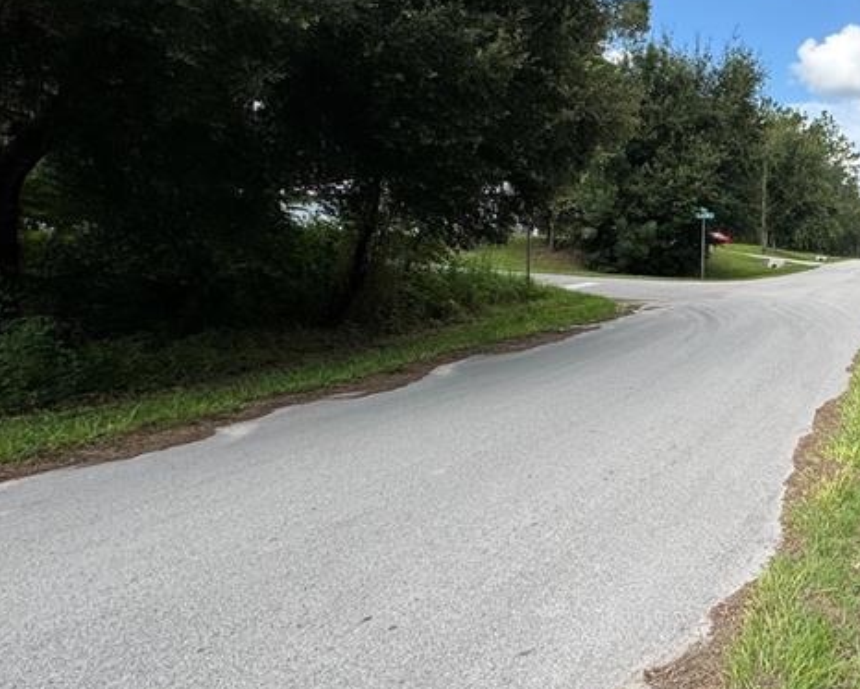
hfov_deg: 48.8
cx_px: 851
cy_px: 244
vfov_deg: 47.9
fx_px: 764
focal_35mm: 30
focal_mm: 2.22
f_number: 2.2
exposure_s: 1/921
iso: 50
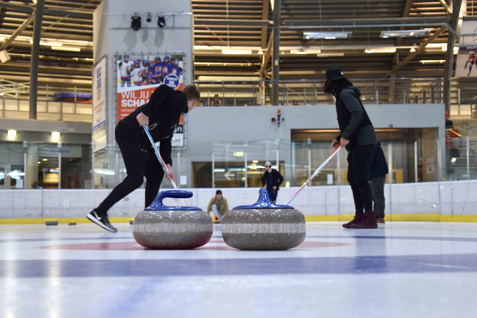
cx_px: 238
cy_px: 159
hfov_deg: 26.0
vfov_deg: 17.5
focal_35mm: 78
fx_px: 1033
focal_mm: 52
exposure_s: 1/100
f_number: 5
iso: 400
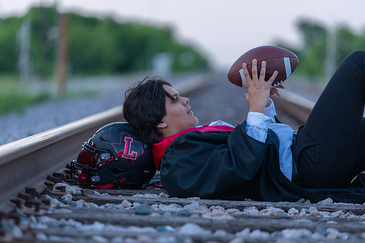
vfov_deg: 6.9
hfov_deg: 10.3
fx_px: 2028
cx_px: 182
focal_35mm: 200
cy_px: 122
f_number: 3.2
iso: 3200
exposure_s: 1/1000
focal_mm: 200
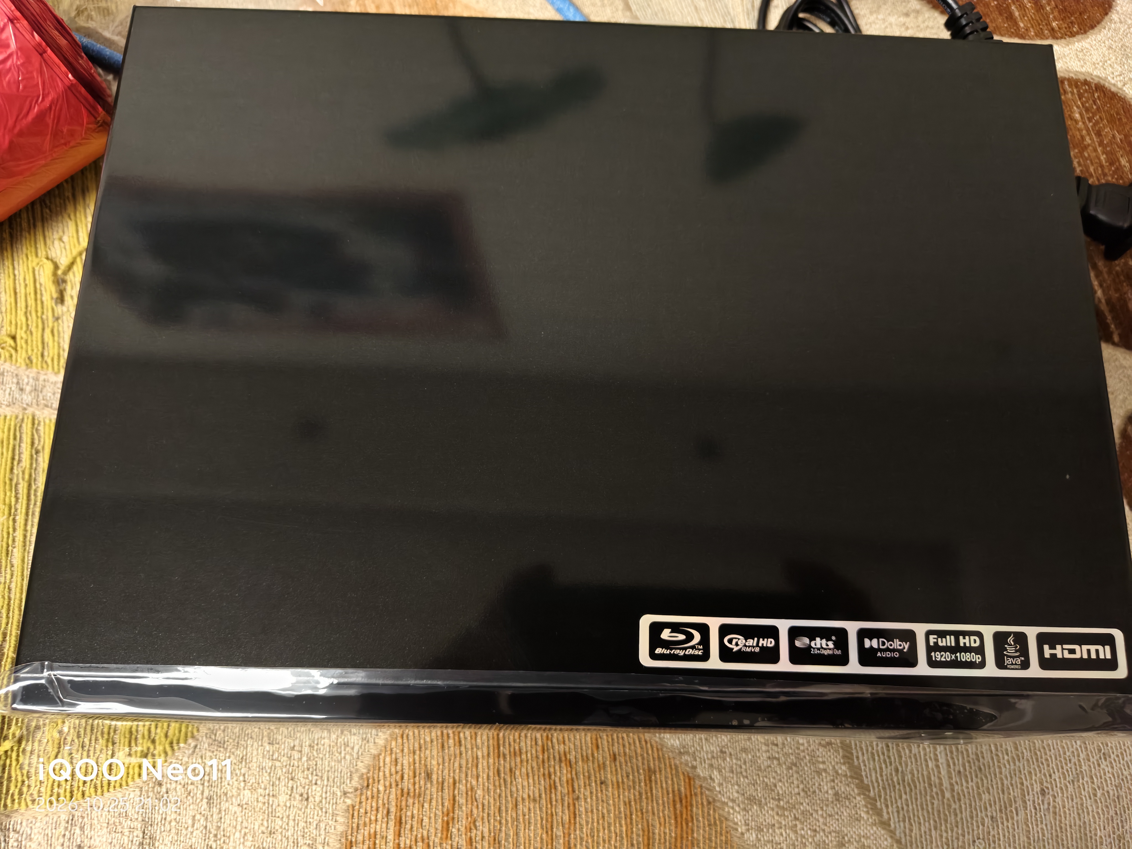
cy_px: 424
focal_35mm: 23
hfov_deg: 73.9
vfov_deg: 58.9
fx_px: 752
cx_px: 566
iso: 772
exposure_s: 1/158
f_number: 1.88
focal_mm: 5.56
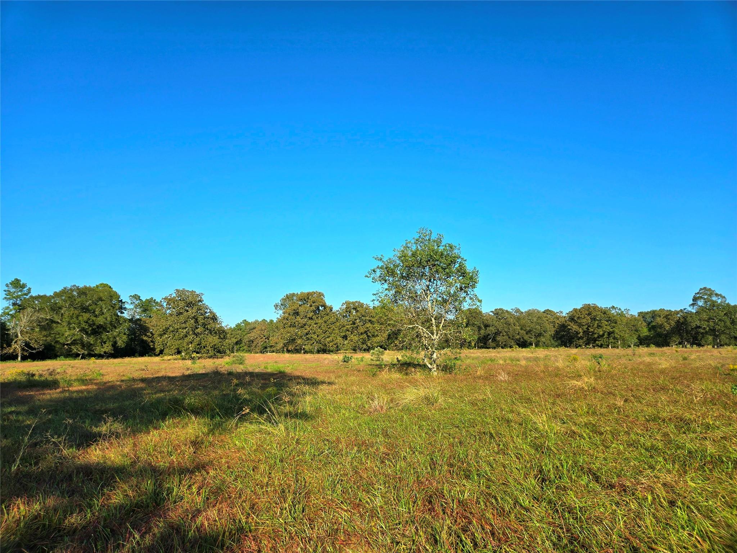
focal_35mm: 23
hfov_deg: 73.9
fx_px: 490
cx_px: 368
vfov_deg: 58.9
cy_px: 276
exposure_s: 1/2000
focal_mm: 5.4
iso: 25
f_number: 1.8
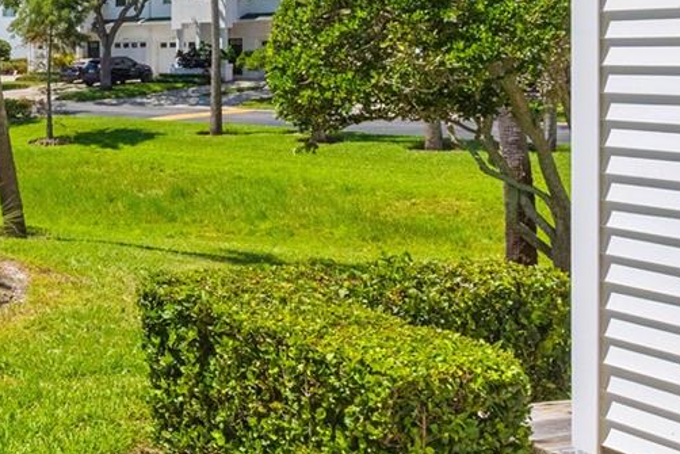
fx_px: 964
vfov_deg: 25.6
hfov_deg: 30.4
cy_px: 34
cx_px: -213
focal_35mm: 51
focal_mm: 16
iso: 1600
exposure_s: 1/10000
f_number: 11
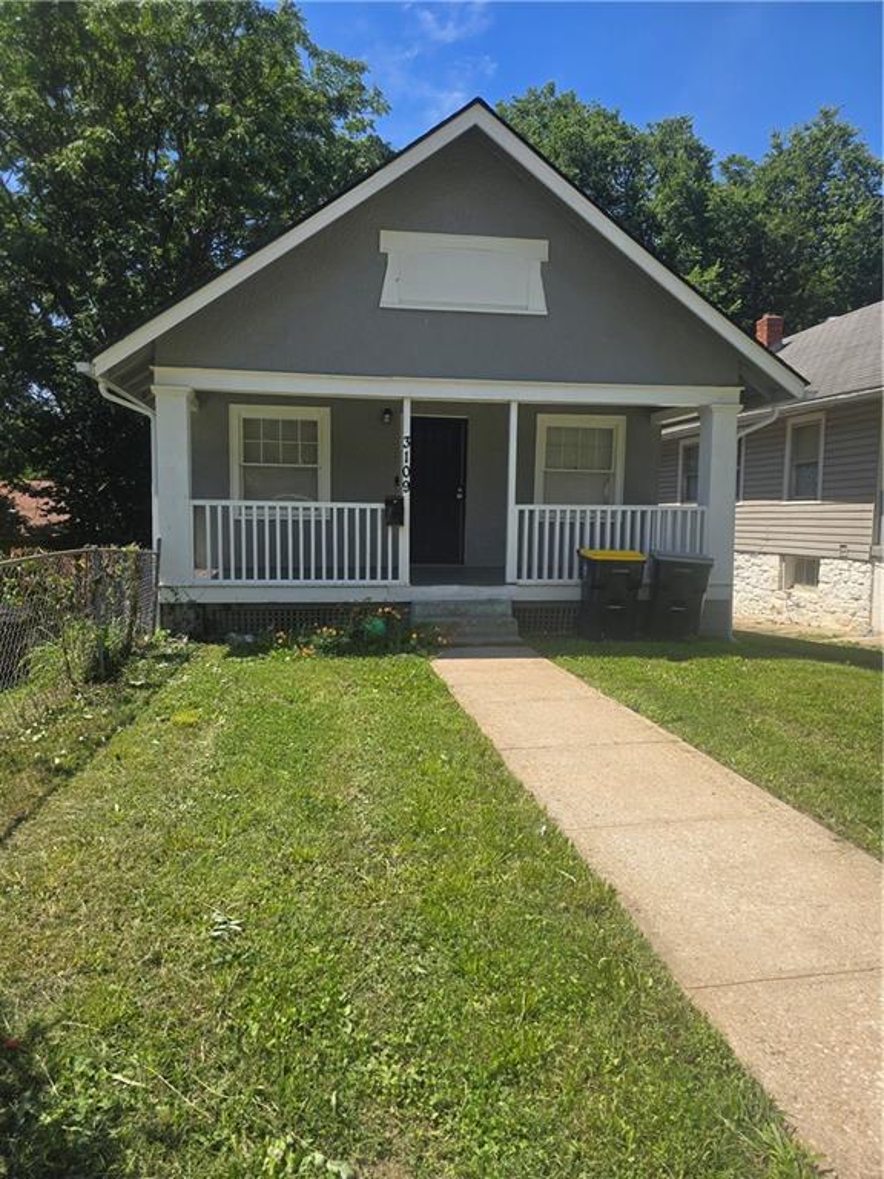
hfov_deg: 58.9
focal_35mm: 23
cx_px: 442
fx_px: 783
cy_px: 590
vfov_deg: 73.9
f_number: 1.7
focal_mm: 6.3
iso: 12
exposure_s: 1/616
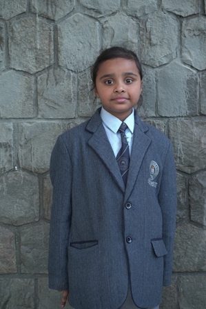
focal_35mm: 70
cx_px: 103
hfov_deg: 19.5
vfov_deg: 28.8
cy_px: 154
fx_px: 600
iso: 400
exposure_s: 1/125
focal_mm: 70
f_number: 7.1
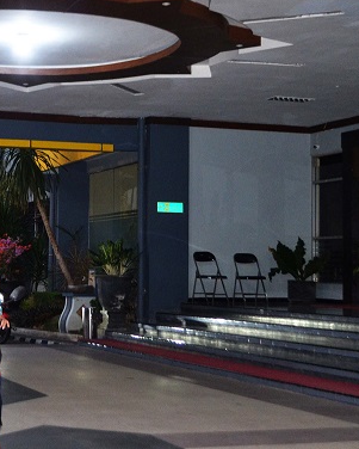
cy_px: 215
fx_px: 982
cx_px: 11
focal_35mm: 74
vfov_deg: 25.7
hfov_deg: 20.1
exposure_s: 1/60
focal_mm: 22
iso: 1100
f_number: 4
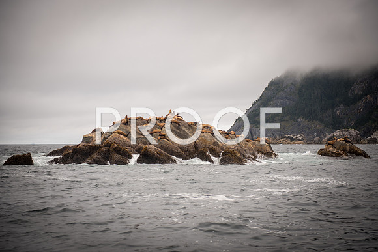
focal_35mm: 73
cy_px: 129
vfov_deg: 18.7
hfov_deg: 27.8
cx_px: 195
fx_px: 764
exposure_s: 1/800
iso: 100
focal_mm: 70
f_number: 2.8
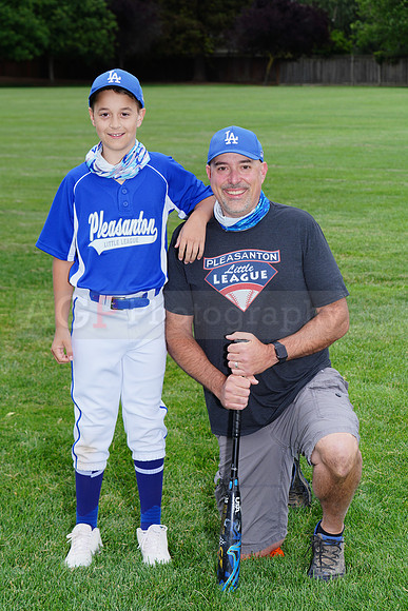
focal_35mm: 90
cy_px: 306
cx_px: 204
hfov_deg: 15.2
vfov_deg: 22.6
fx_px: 1529
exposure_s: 1/200
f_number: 8
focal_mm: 90
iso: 200
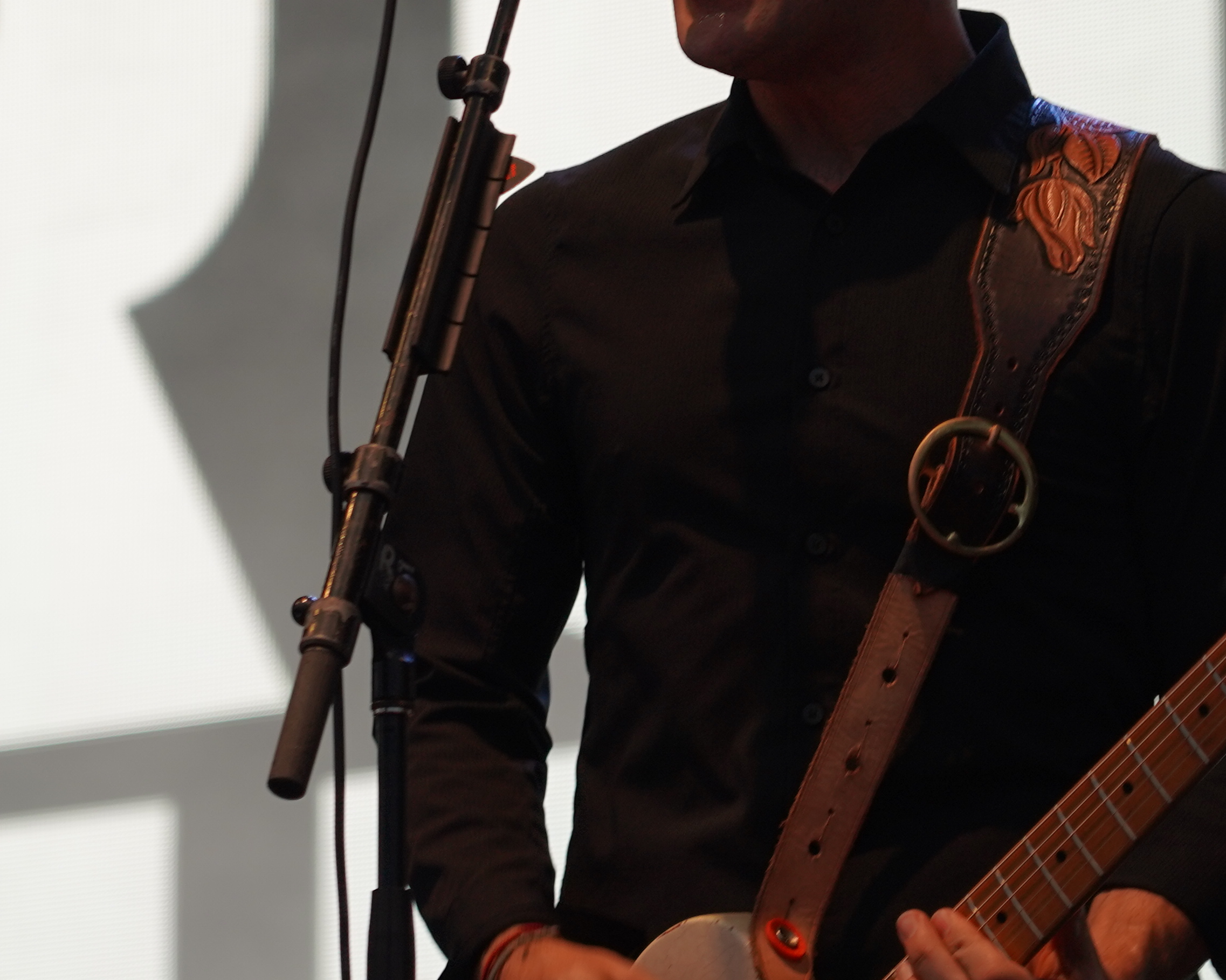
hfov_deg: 7.4
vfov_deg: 6.0
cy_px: 552
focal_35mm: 260
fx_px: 9434
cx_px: 177
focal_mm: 105
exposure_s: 1/160
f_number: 4
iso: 320
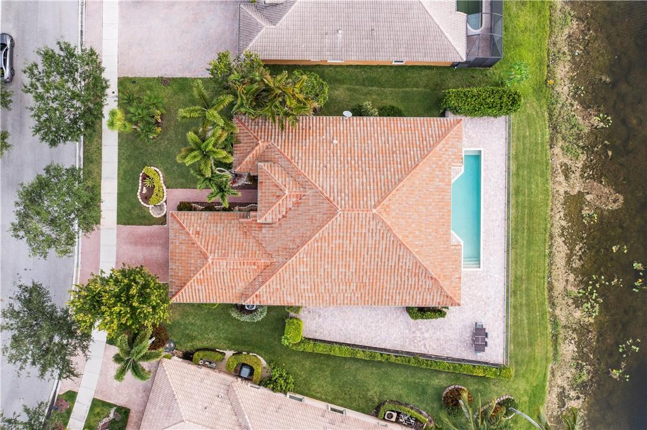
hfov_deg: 65.5
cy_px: 215
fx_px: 503
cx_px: 324
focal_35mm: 28
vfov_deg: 46.4
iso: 100
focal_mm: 10.26
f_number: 5
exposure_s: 1/160
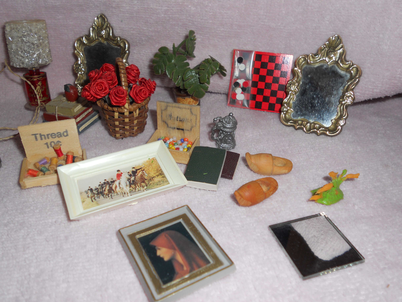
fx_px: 372
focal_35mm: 32
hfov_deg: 56.8
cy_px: 151
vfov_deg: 44.2
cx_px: 201
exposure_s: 1/25
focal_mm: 5.8
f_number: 8.8
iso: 80
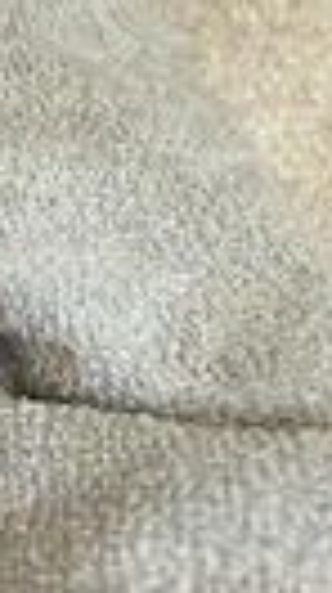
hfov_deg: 13.9
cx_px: -233
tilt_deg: -26.6
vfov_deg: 22.2
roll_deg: -0.6
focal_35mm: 79
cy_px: -296
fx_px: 1240
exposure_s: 1/60
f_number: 1.78
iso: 320
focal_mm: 6.86
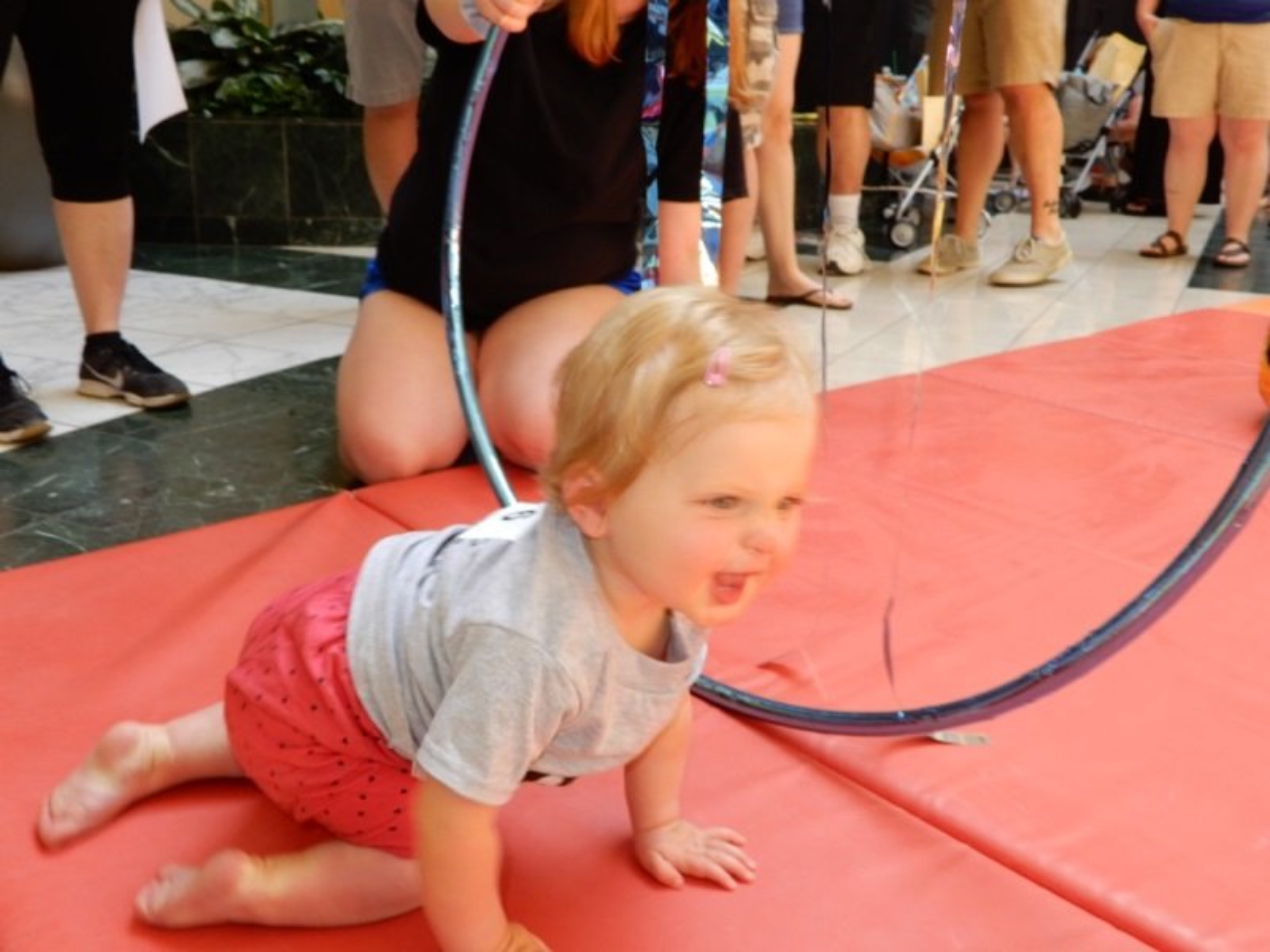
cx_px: 635
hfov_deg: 52.6
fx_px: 1284
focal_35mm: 35
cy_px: 476
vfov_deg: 40.7
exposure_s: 1/30
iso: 200
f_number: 4
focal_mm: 6.2
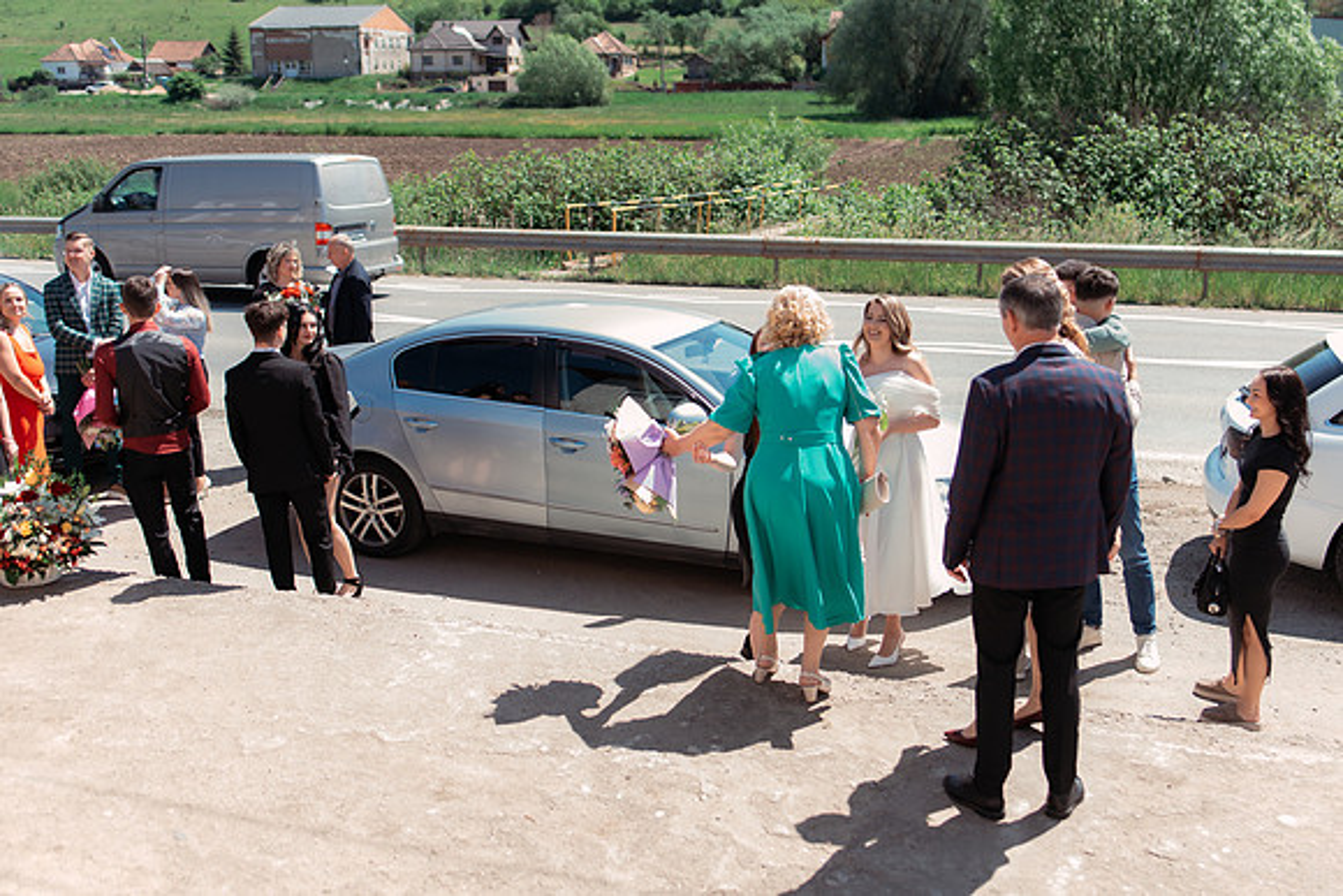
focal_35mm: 37
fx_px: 1398
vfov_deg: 35.5
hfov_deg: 51.3
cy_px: 417
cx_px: 719
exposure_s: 1/500
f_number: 2.8
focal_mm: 35
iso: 100
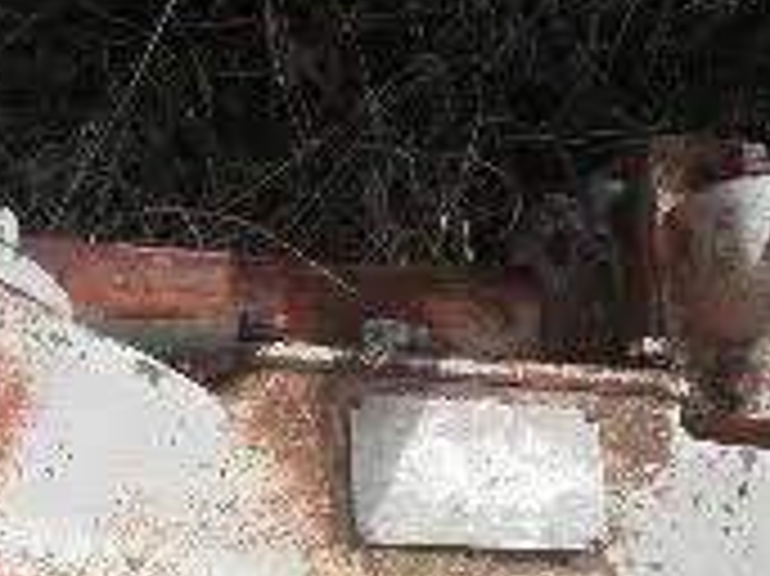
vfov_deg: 11.0
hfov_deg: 15.1
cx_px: 432
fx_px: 2912
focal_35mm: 131
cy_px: 734
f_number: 9.1
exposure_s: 1/160
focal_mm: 6.1
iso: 64
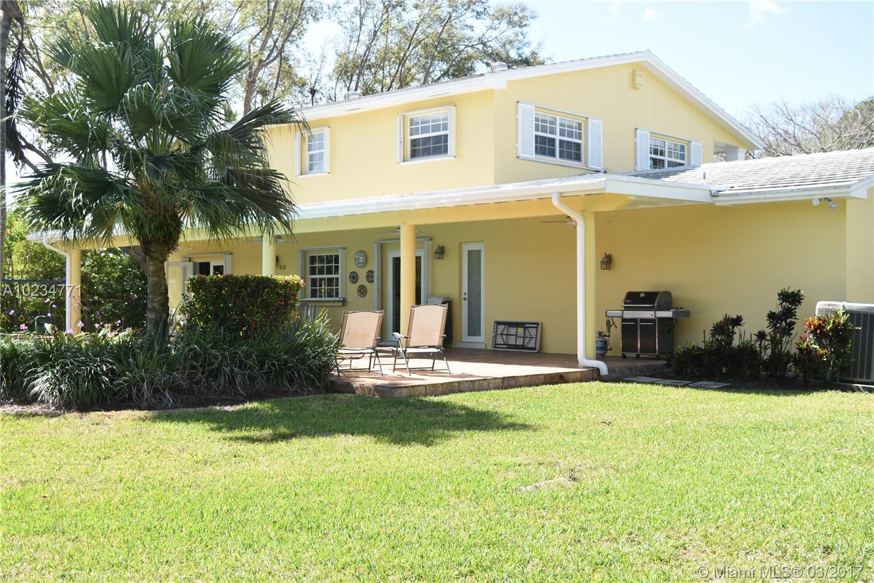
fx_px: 1092
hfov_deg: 43.6
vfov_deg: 29.9
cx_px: 437
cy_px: 292
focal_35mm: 45
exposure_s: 1/200
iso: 100
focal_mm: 30
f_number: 7.1
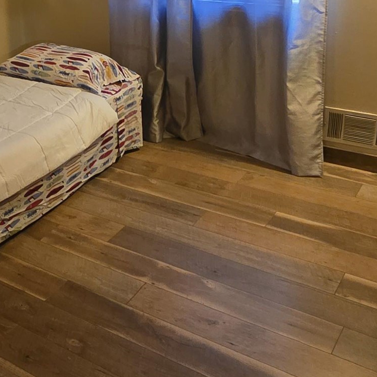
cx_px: 18
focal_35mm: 47
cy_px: 92
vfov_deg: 35.2
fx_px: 579
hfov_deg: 33.6
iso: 640
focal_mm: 2.2
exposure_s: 1/60
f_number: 1.9
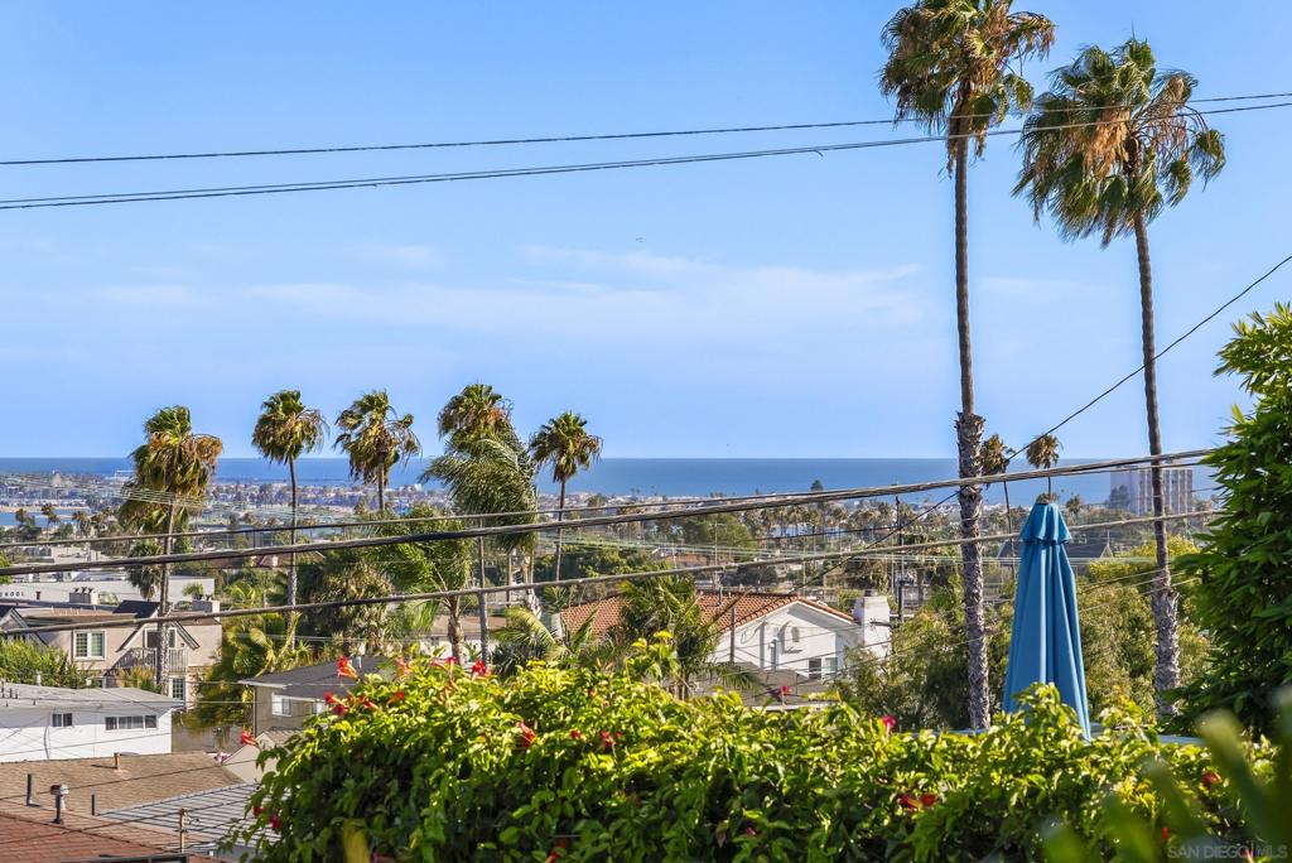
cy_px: 432
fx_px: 3770
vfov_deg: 13.1
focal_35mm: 105
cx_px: 646
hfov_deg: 19.4
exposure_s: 1/2000
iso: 800
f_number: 8
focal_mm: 105
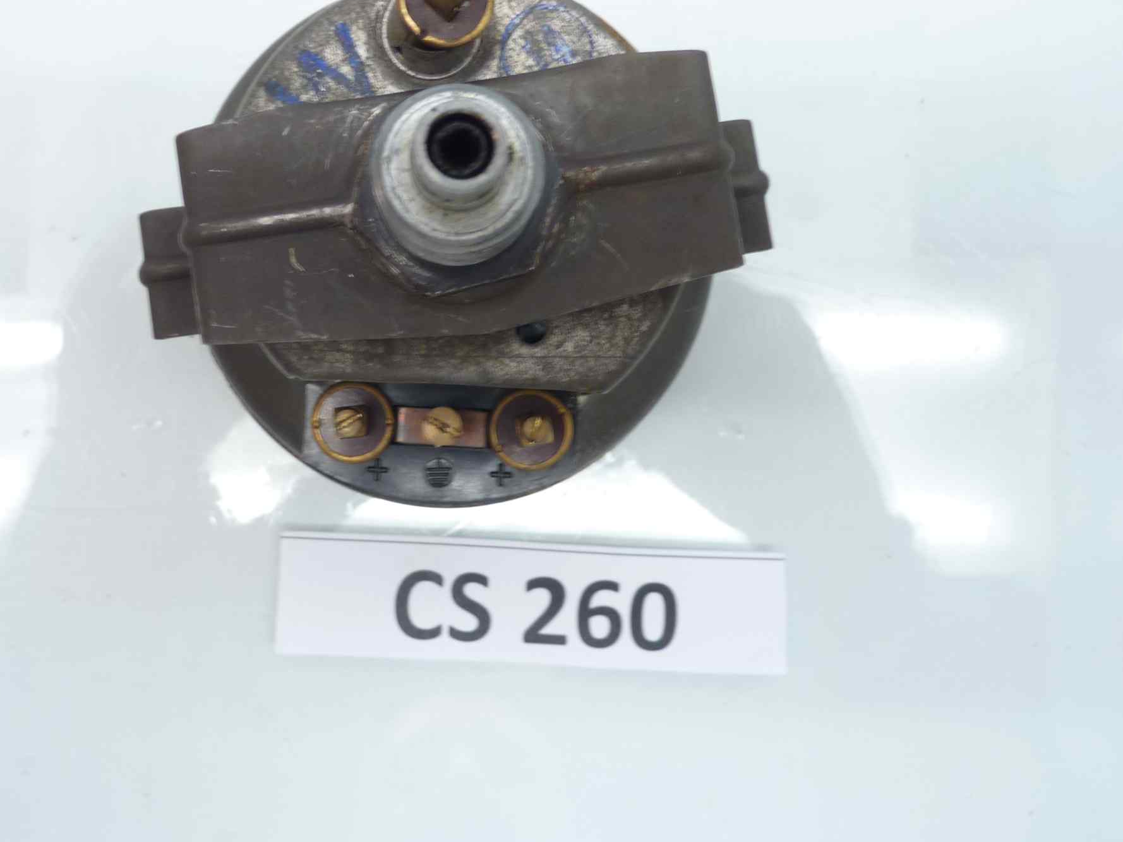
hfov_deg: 50.8
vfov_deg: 39.3
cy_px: 293
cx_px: 414
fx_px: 1168
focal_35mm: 36
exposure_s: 1/10
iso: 80
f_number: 3.3
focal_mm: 4.1
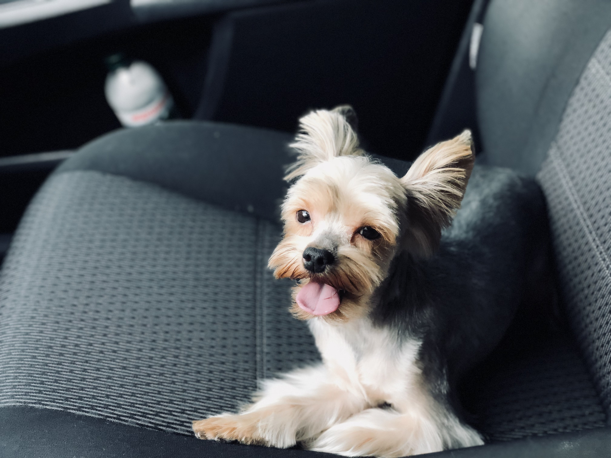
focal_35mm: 52
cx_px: 306
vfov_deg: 28.0
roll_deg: +4.3
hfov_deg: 36.8
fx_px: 918
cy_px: 229
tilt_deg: -34.4
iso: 80
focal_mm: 6
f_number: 2.4
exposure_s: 1/60
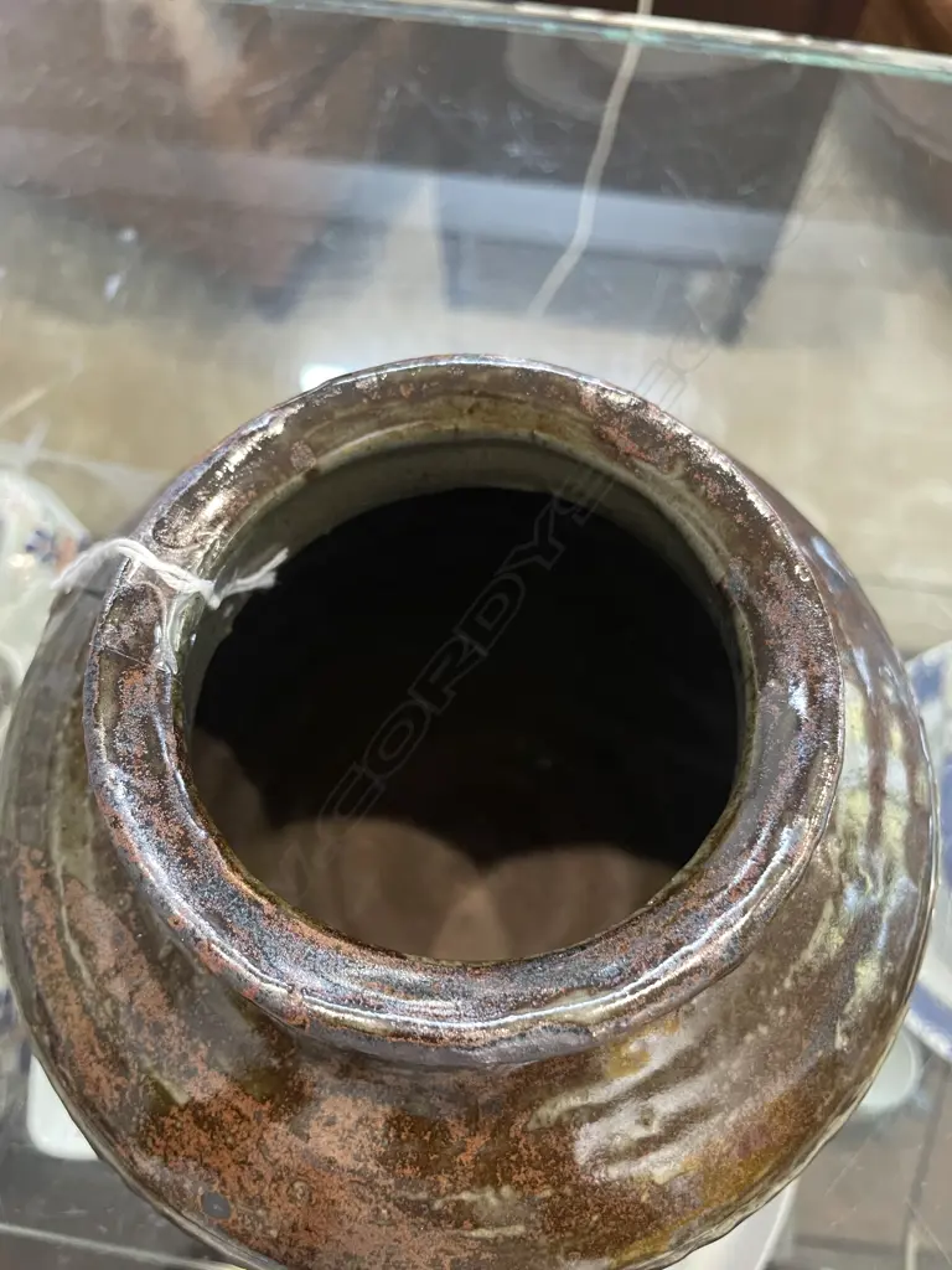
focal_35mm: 26
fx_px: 953
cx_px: 476
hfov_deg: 53.1
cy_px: 635
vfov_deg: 67.3
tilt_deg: -68.4
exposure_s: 1/50
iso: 320
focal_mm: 4.2
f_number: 1.6
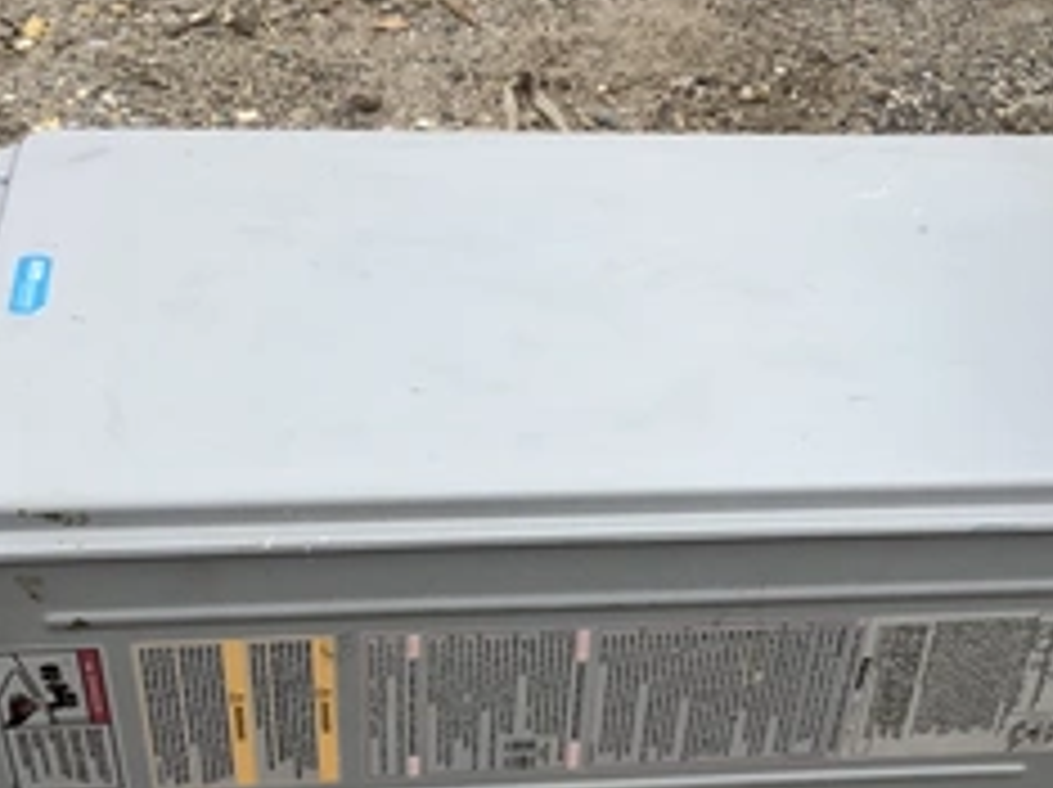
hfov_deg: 36.2
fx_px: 1611
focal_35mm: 53
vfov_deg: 27.3
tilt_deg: -42.0
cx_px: 590
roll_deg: -3.6
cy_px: 531
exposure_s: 1/1381
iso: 25
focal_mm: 3.3
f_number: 2.4
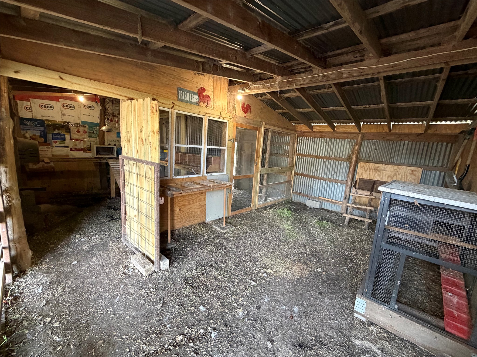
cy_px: 178
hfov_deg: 102.1
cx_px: 238
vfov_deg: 85.7
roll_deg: -3.5
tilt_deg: -9.2
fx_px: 193
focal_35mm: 14
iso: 500
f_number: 2.2
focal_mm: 2.22
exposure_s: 1/60
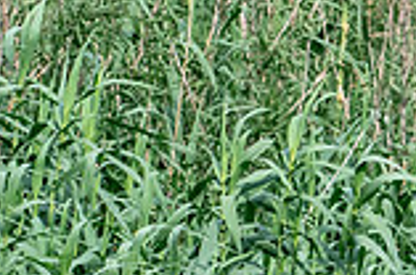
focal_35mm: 1167
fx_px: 13458
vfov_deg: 1.2
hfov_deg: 1.8
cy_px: 234
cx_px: 684
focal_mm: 210
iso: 1000
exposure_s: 1/2000
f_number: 5.6
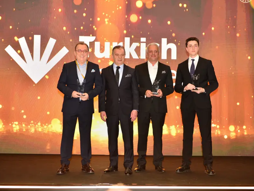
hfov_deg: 38.9
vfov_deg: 29.7
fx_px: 360
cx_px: 130
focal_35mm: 49
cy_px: 95
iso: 1000
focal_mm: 45
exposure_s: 1/250
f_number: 3.2
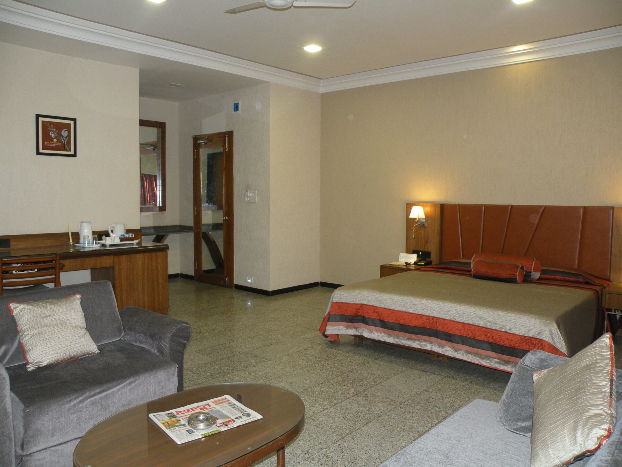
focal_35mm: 27
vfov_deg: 51.4
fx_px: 485
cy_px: 234
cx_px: 311
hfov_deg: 65.3
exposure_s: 1/30
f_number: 2.8
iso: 127
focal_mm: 4.7
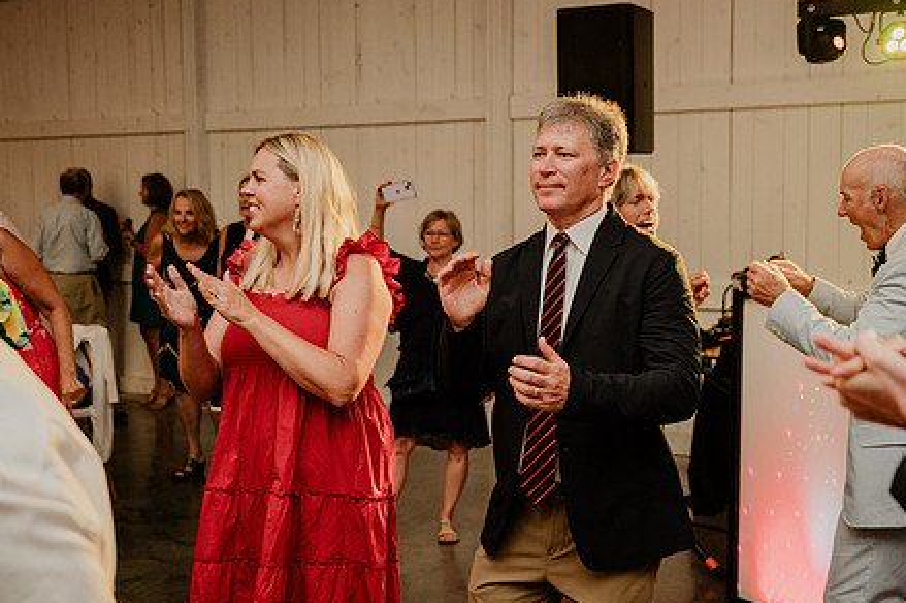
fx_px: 1257
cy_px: 318
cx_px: 525
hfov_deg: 39.5
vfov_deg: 26.9
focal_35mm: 50
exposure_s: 1/200
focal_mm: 37
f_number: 2.8
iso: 125
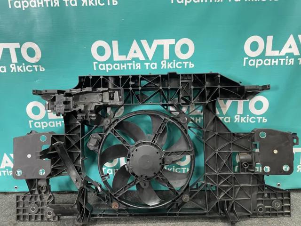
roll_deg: +1.3
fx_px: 226
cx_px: 150
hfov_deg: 67.3
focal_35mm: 26
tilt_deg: -14.2
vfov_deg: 53.1
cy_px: 113
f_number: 1.6
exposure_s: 1/50
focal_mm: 4.2
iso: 200
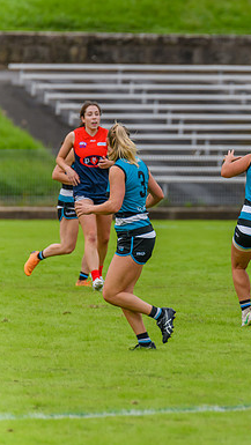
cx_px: 345
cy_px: 232
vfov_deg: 3.1
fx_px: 8175
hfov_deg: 1.8
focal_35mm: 692
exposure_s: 1/1600
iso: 800
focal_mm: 420
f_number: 5.6
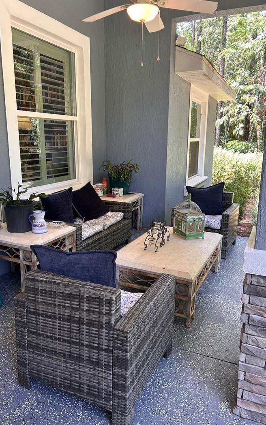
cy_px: 211
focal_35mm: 28
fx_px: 325
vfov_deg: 66.5
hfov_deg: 44.5
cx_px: 122
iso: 50
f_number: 1.5
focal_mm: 5.7
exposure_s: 1/120
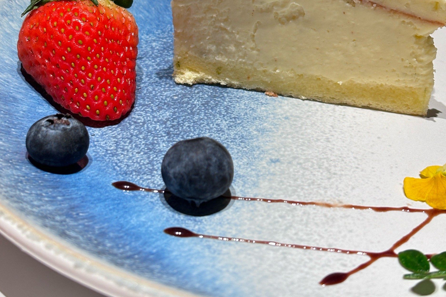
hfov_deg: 25.7
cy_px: -21
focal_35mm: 79
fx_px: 979
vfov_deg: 16.8
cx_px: 228
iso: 40
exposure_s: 1/100
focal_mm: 5.96
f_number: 1.6
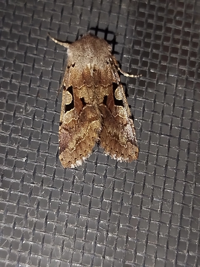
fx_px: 585
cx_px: 100
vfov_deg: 25.7
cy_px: 134
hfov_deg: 19.4
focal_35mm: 76
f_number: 1.7
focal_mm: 5.31
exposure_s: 1/50
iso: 250
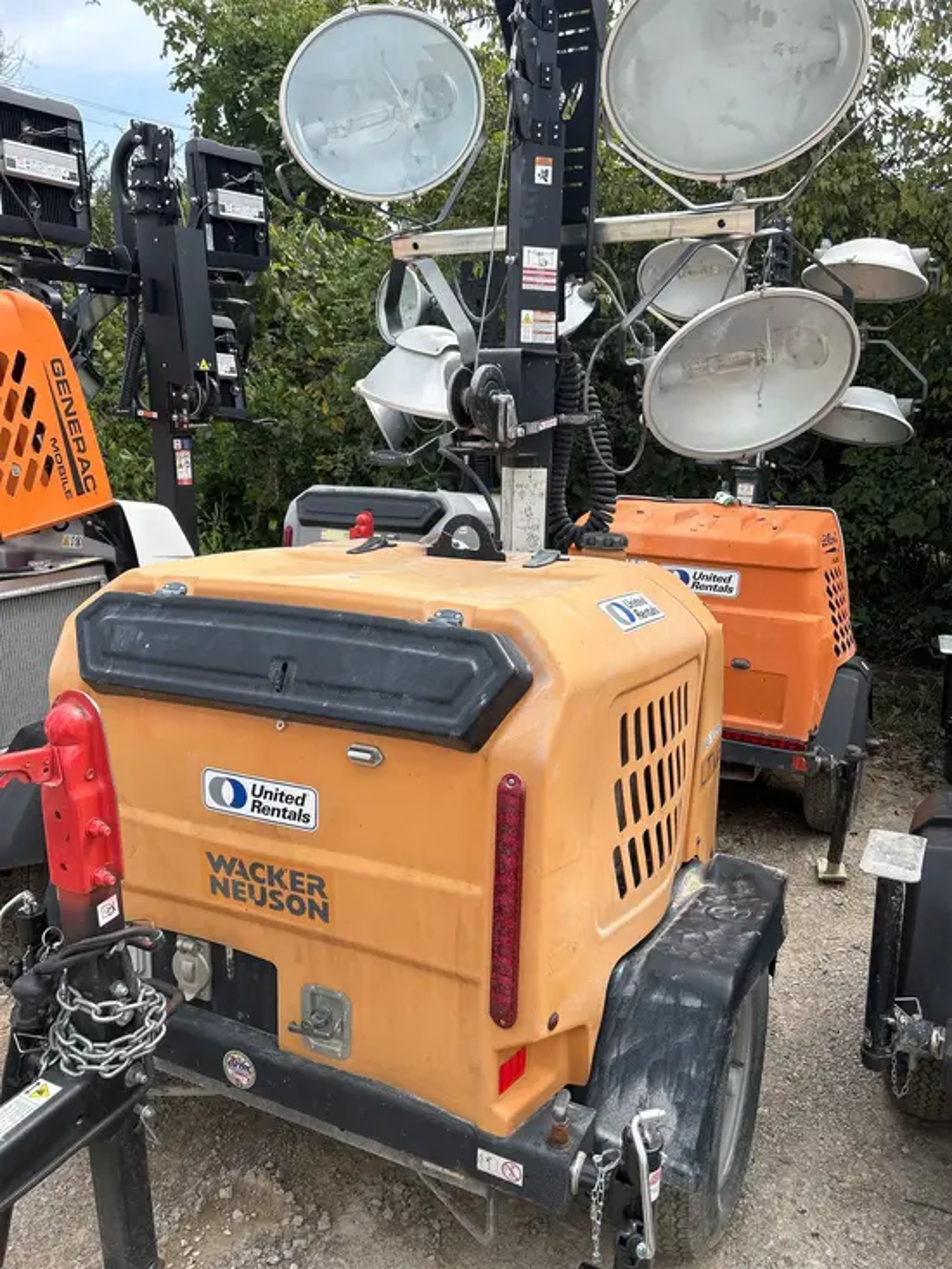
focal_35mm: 26
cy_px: 634
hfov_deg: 53.1
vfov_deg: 67.3
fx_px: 953
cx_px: 476
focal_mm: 5.7
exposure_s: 1/1724
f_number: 1.5
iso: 50
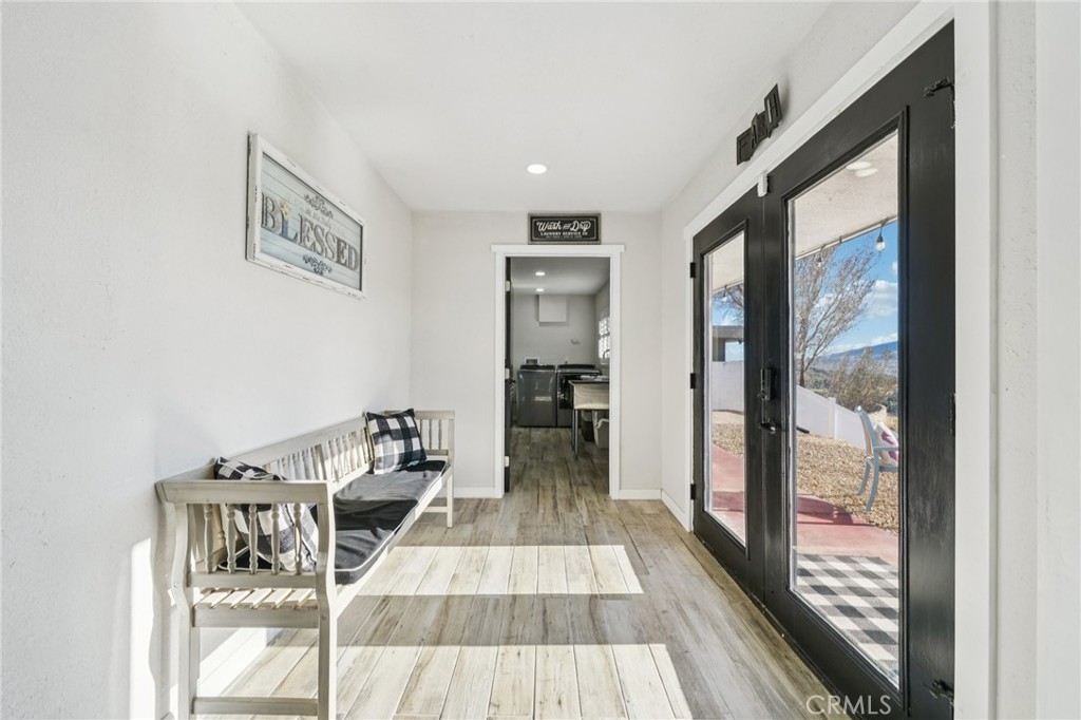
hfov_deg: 108.3
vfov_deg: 85.4
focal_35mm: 13
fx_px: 390
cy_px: 360
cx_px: 540
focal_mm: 13
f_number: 8
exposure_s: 1/60
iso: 100
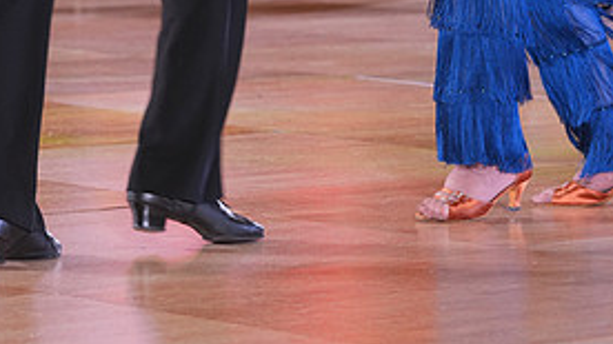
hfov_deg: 7.8
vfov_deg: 4.4
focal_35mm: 275
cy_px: -249
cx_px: 294
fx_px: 4468
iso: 1250
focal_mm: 125
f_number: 4.5
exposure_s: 1/100
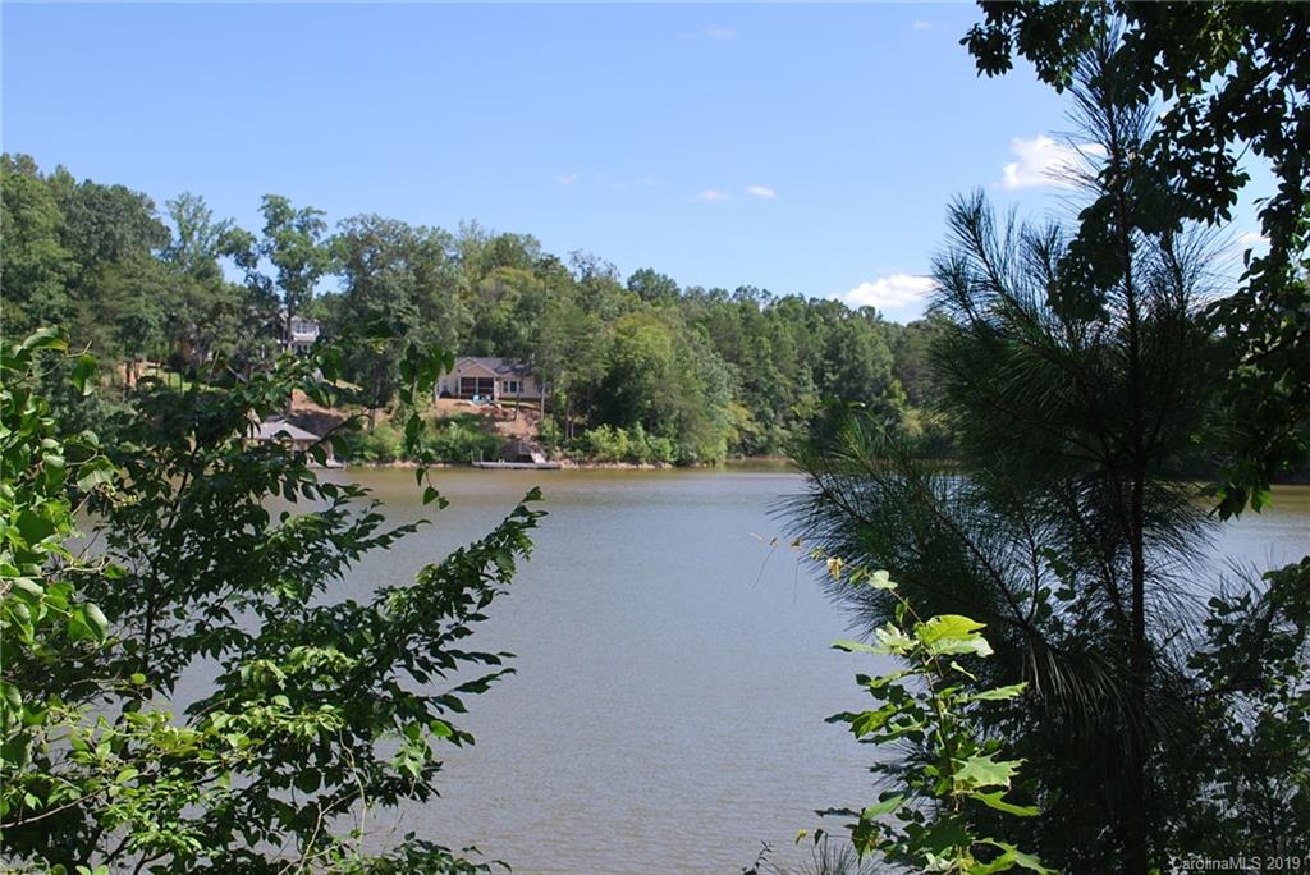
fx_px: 1420
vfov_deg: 34.3
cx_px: 655
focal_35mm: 39
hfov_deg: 49.5
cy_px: 438
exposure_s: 1/200
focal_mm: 26
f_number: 7.1
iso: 100
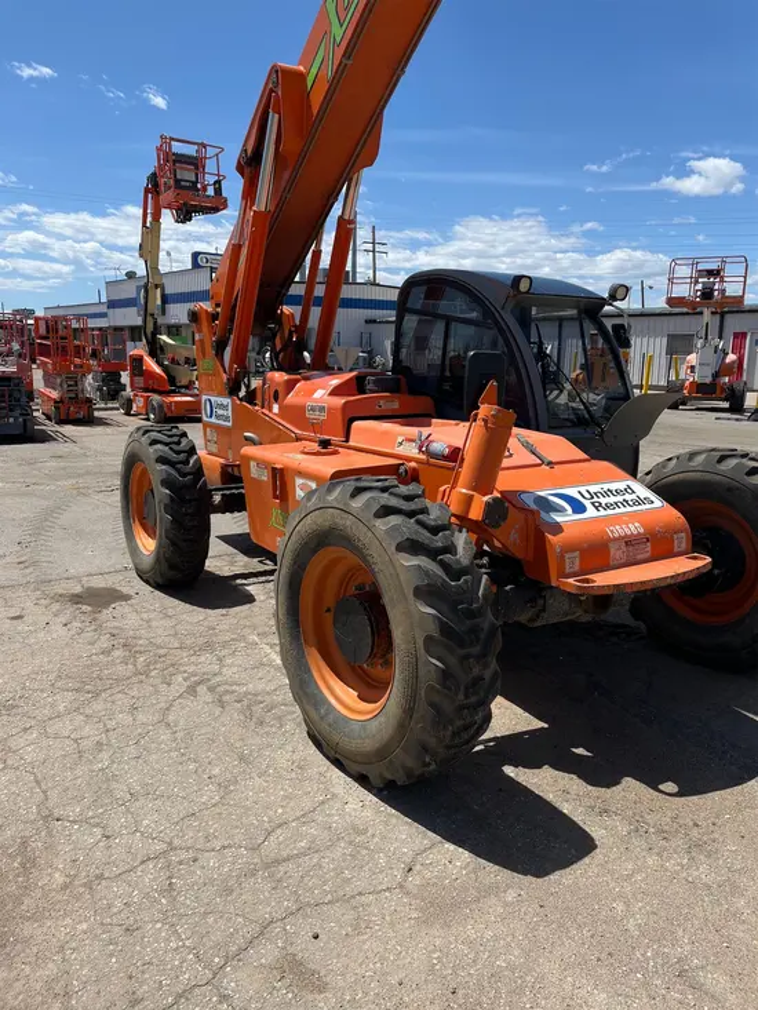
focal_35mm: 26
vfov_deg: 67.3
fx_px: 759
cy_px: 505
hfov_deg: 53.1
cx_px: 379
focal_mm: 5.1
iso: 50
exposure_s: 1/3745
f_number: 1.6
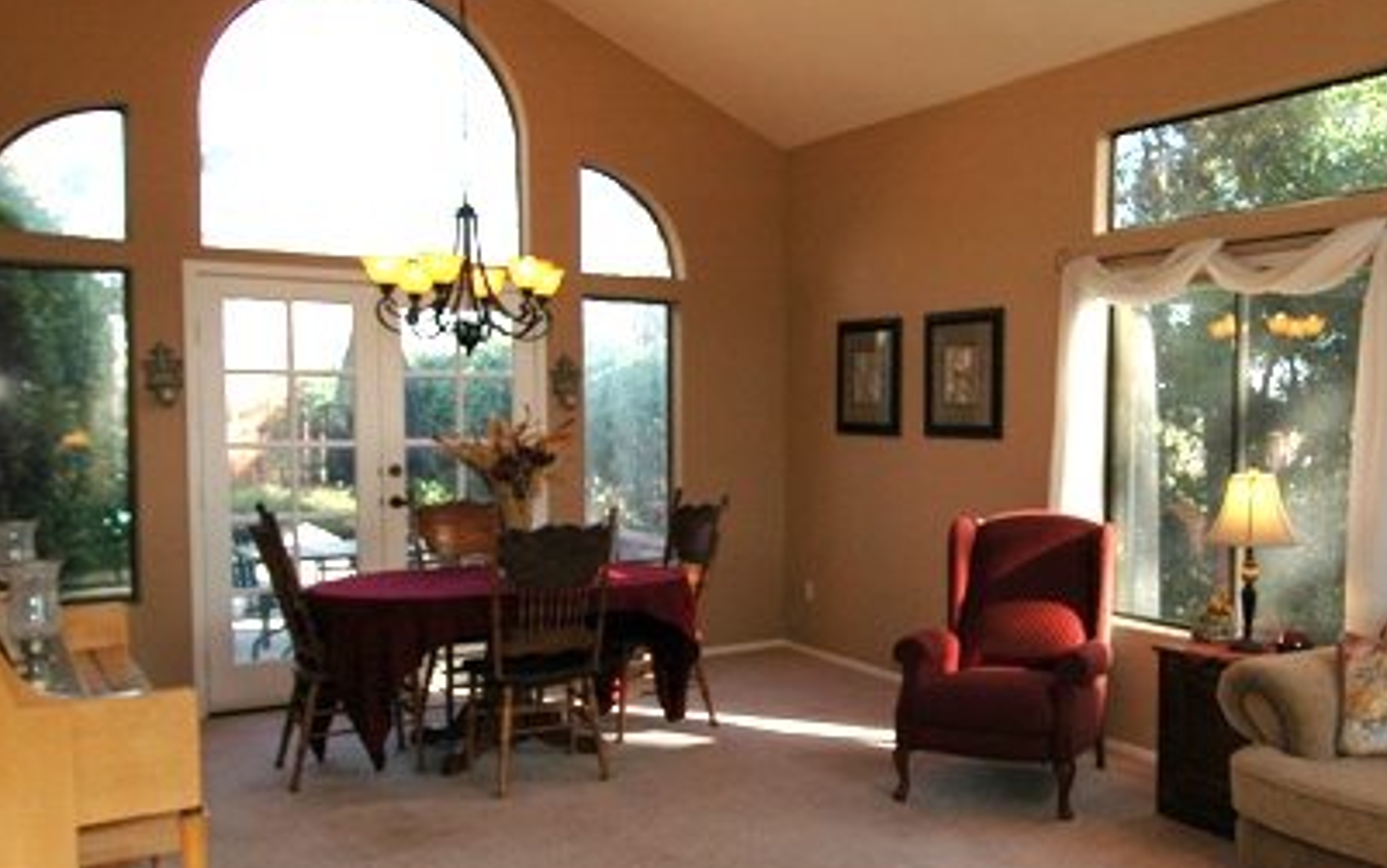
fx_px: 1248
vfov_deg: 38.3
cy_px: 477
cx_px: 962
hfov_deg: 56.4
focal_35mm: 33
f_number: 5
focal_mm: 12
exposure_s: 1/100
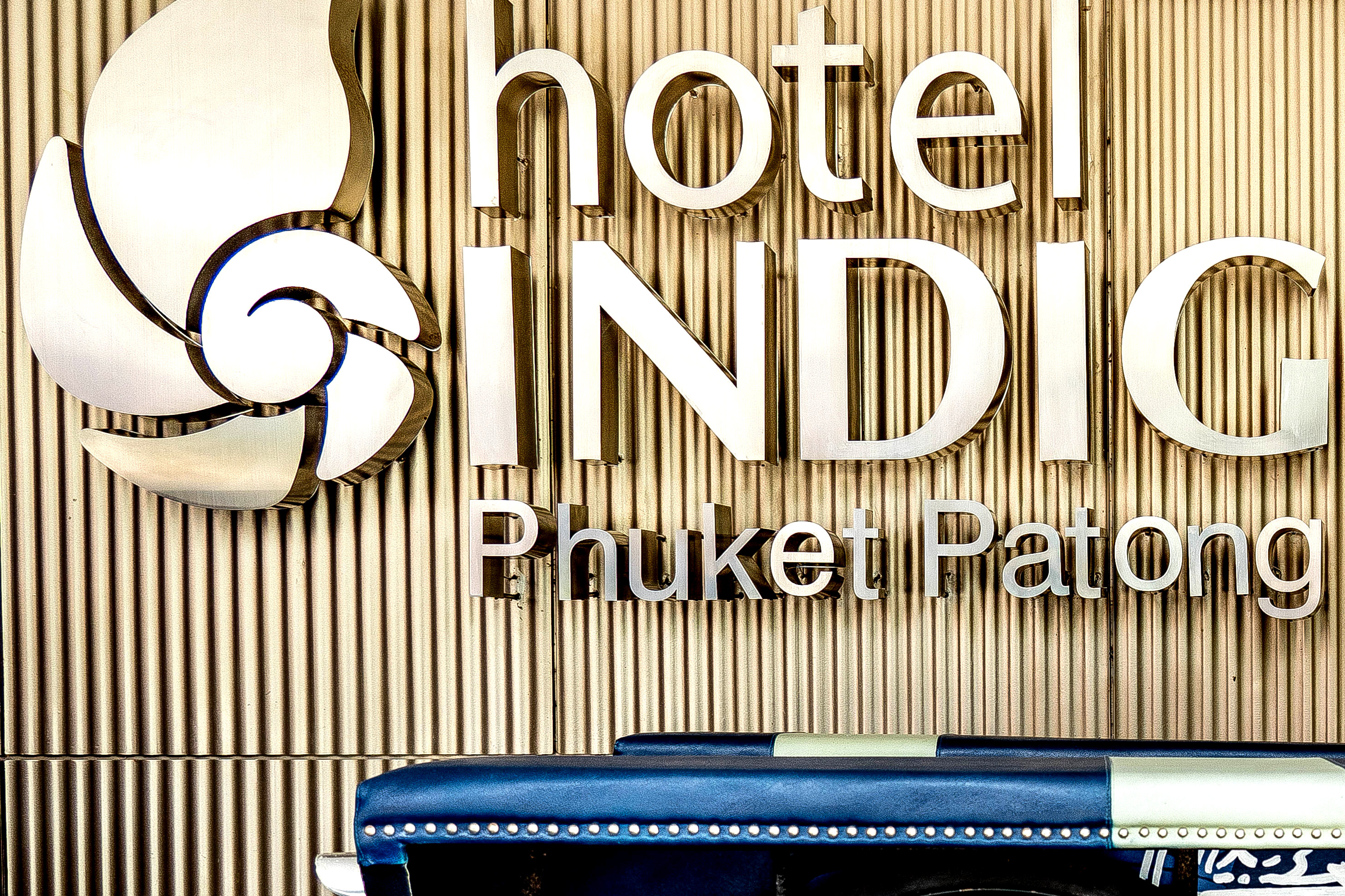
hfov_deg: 37.4
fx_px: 1830
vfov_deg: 27.2
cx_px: 1240
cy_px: 643
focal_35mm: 49
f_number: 4
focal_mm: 24
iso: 200
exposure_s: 1/160
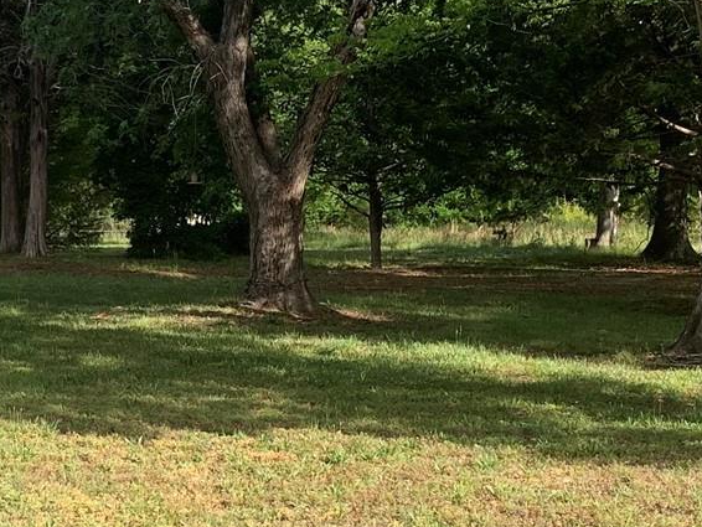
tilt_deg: -4.8
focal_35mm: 94
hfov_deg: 20.5
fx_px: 1907
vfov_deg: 15.6
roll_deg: -1.6
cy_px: 422
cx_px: 109
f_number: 1.8
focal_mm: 4.25
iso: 25
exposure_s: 1/796
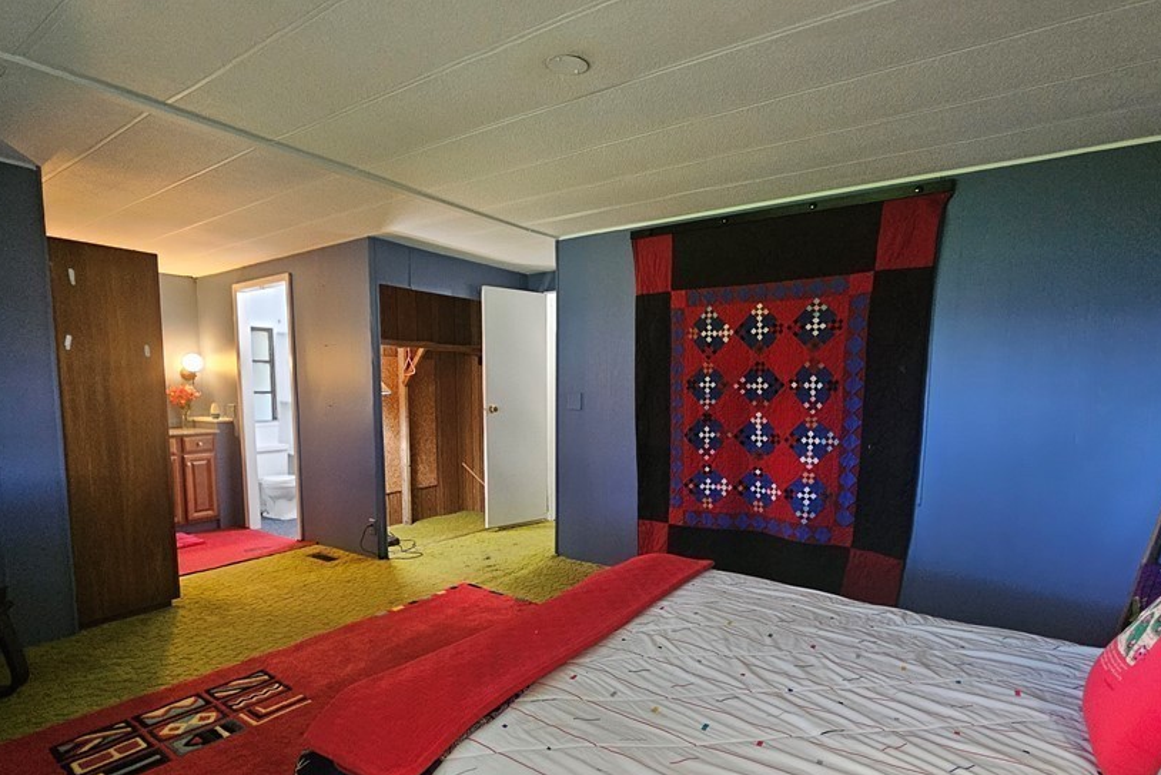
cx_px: 553
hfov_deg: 93.2
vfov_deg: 69.9
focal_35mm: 17
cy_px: 455
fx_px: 548
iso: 640
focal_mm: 2.2
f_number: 2.2
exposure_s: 1/30
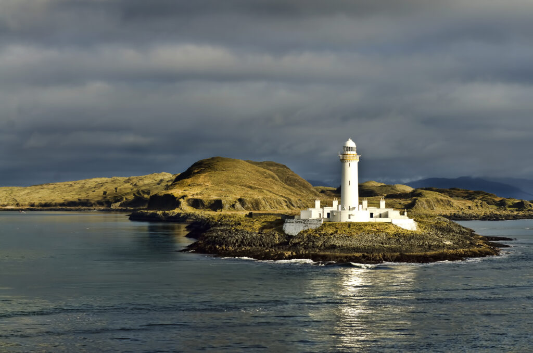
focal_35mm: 105
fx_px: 1551
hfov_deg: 19.5
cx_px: 266
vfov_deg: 13.0
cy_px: 176
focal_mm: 70
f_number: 8
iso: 100
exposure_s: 1/200
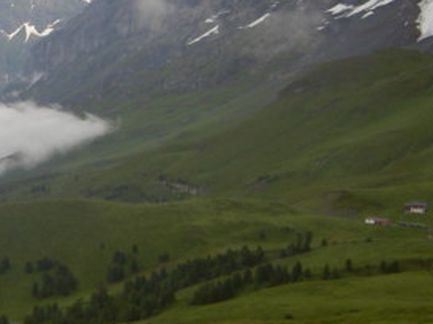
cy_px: 107
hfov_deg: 21.2
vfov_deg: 16.4
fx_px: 1125
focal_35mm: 90
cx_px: 18
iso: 50
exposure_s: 1/400
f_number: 4.7
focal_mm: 5.6
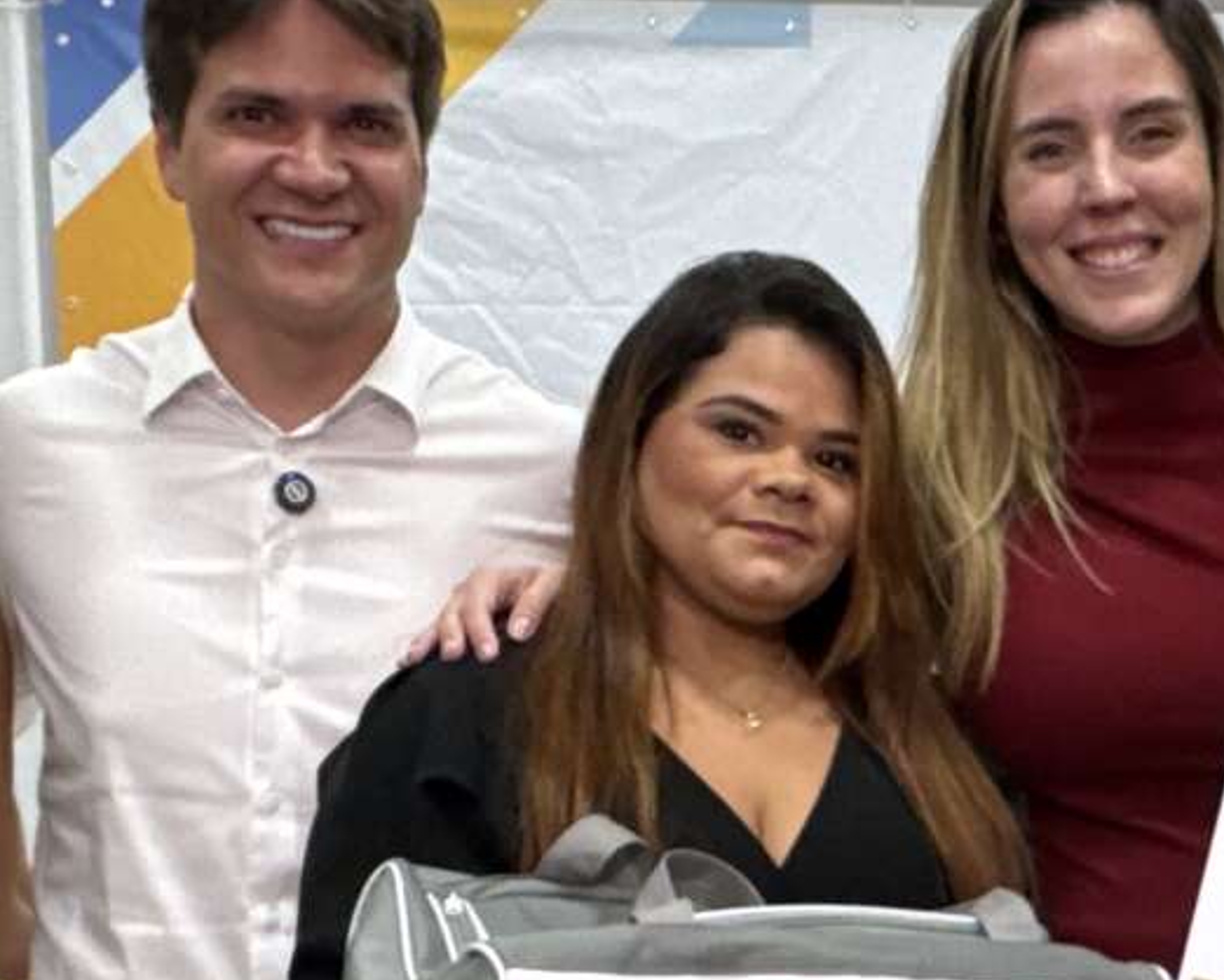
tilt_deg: -8.0
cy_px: 933
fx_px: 2428
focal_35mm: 67
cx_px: 1011
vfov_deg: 22.1
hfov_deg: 27.6
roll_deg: +0.2
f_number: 2.2
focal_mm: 2.22
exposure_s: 1/60
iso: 250
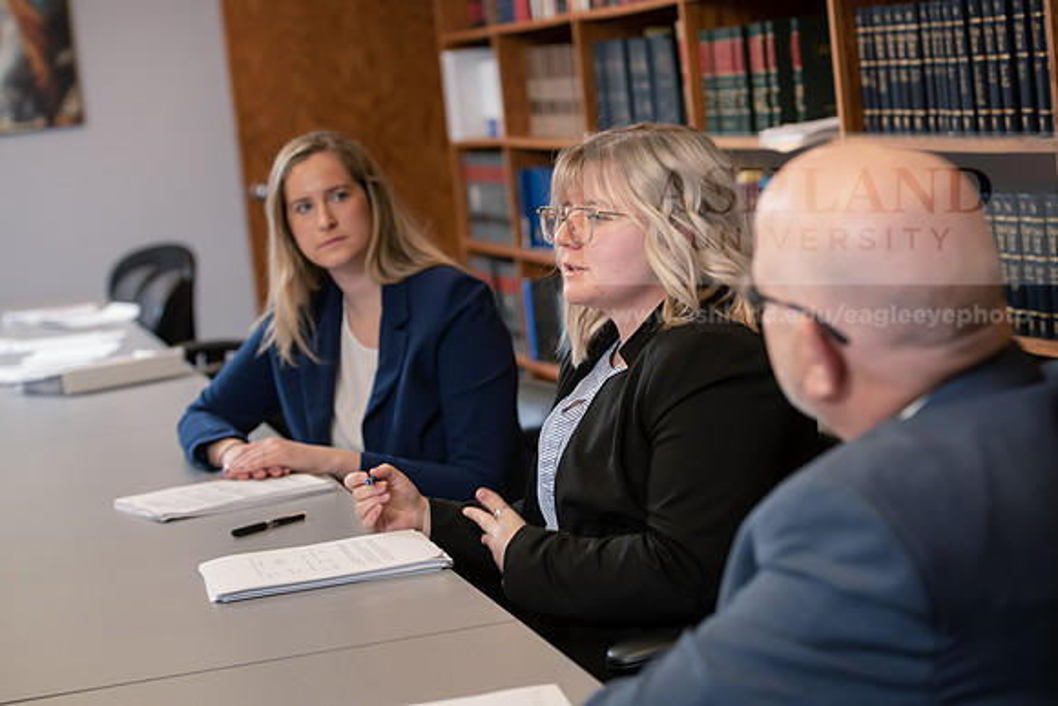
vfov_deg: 16.1
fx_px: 2499
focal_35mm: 85
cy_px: 353
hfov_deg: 23.9
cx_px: 529
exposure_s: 1/125
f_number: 4
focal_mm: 85
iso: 1000
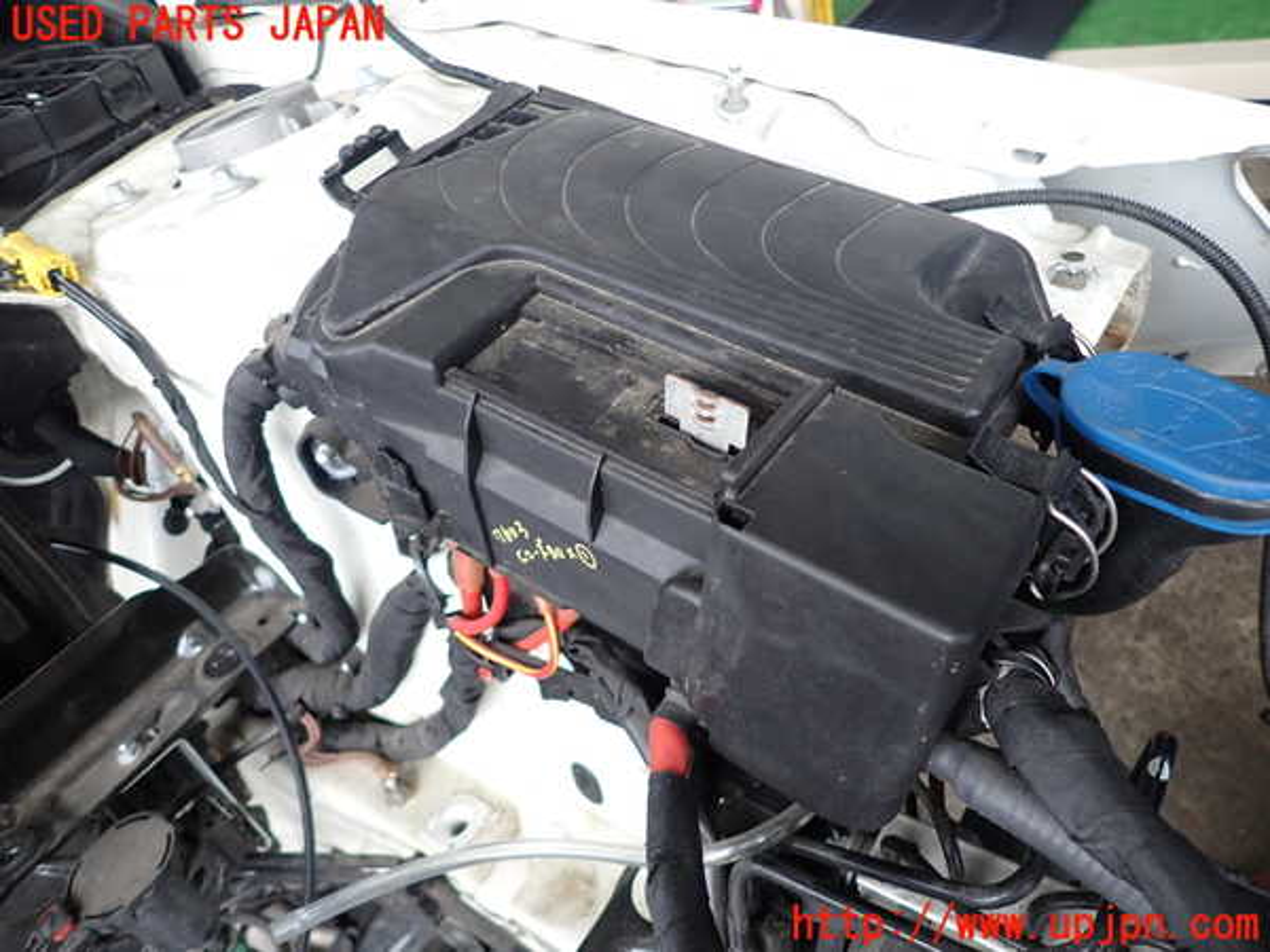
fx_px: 917
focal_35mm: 25
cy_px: 476
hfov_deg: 69.4
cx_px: 635
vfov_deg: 54.9
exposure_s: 1/100
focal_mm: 4.5
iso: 200
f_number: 2
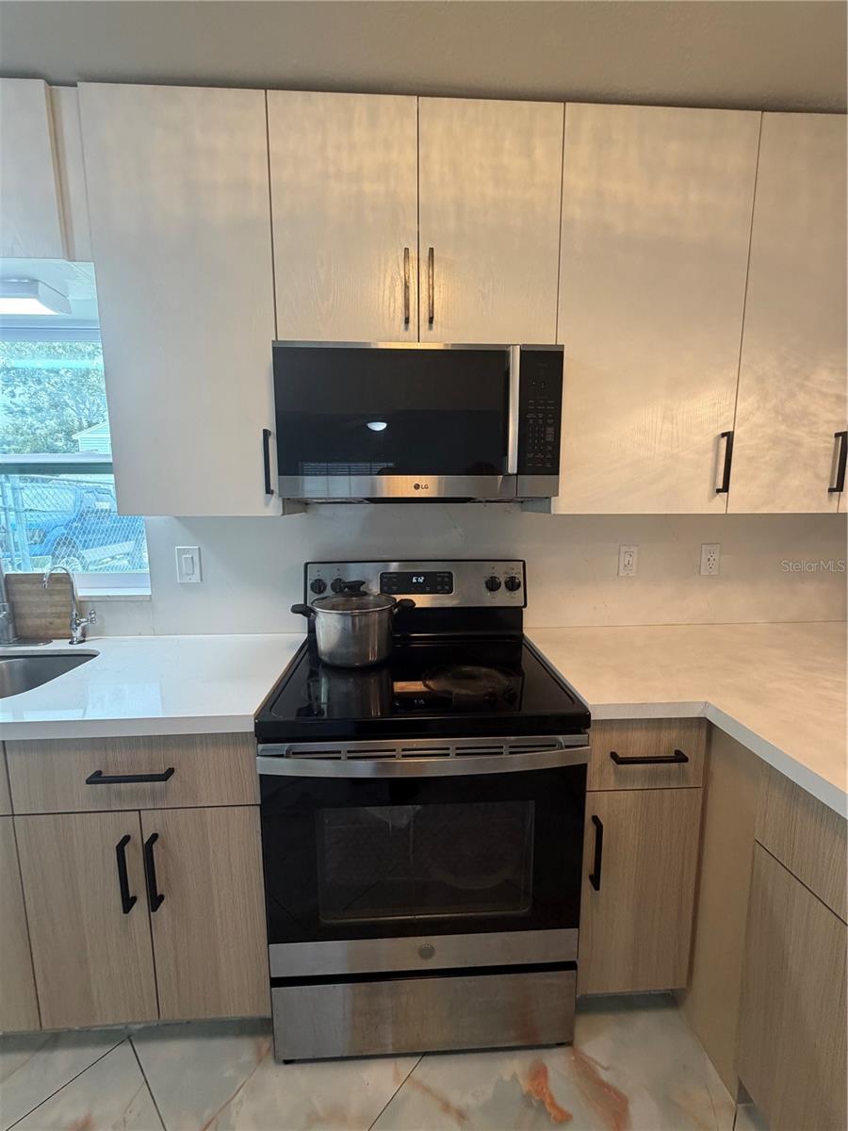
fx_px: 457
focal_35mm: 14
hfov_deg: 85.7
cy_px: 566
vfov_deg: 102.1
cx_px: 424
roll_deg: +0.4
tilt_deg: -7.2
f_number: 2.2
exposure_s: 1/120
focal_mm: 2.22
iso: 200
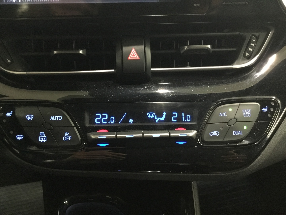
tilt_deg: -41.0
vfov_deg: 45.4
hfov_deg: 58.4
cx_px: 143
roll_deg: -2.4
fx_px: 256
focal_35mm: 31
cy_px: 108
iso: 800
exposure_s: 1/15
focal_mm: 3.3
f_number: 2.4
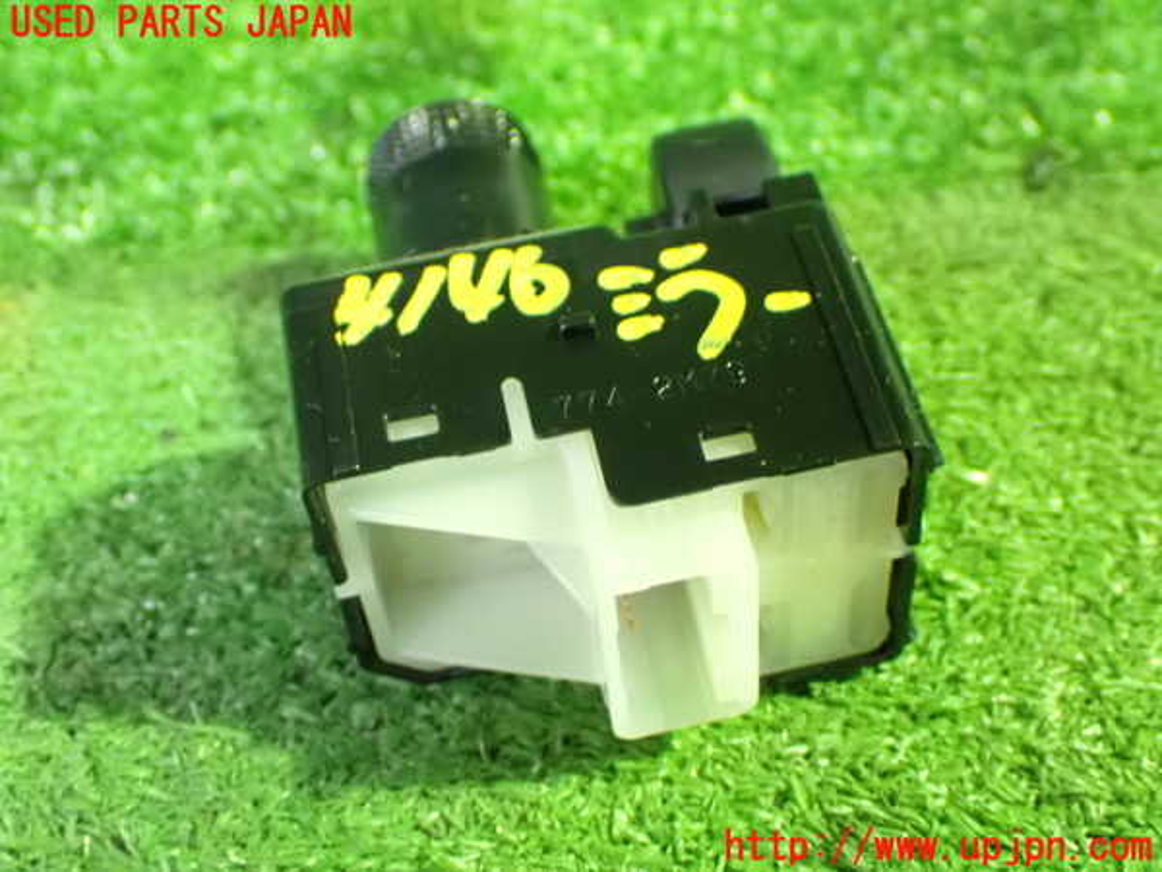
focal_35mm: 50
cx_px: 581
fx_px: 1678
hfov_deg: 38.2
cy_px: 436
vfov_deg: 29.1
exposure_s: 1/15
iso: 1600
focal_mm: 9.01
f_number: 3.2
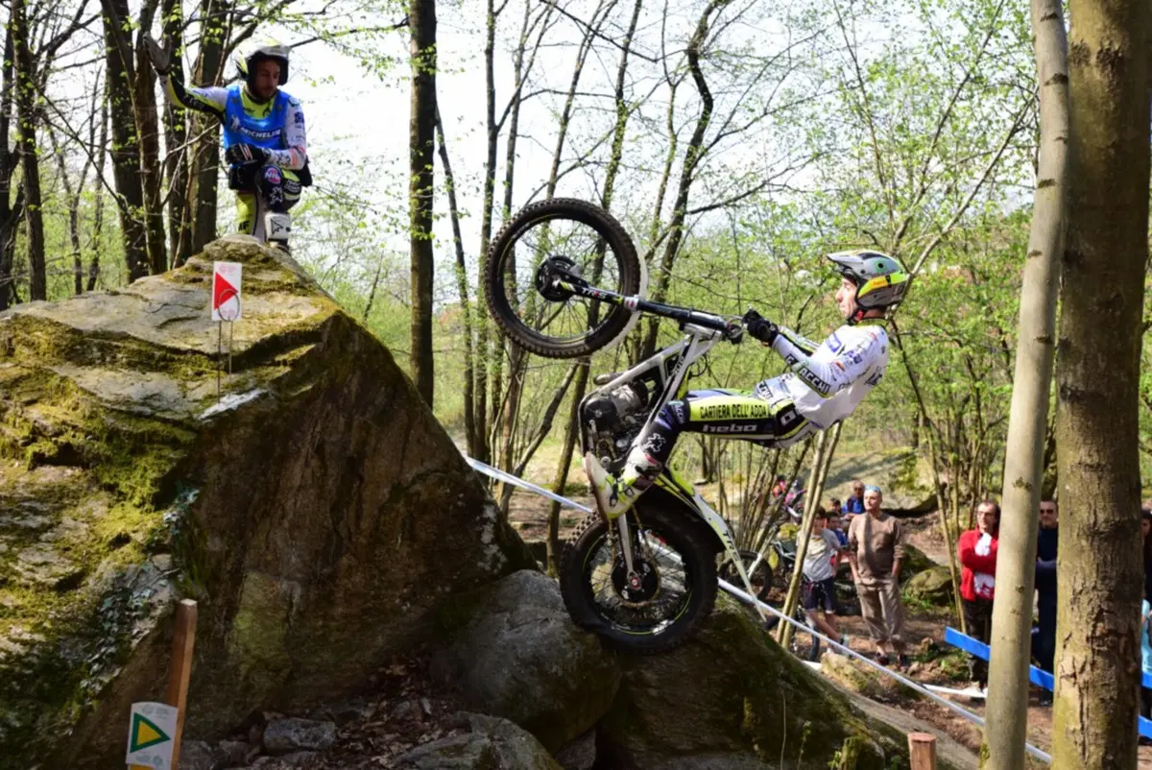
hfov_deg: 54.4
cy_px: 385
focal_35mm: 35
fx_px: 1121
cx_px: 576
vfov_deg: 37.9
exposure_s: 1/1250
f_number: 4.5
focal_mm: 35
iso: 640
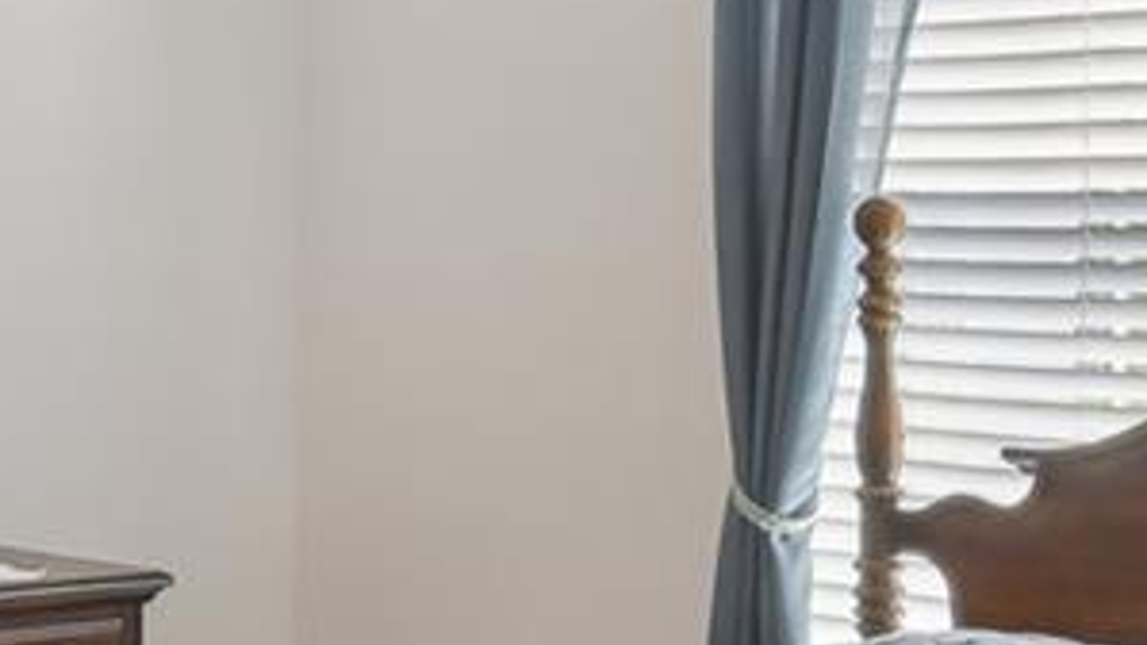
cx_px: 292
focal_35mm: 84
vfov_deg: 14.4
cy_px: 330
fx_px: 2554
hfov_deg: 25.0
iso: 100
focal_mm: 10
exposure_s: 1/30
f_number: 7.1
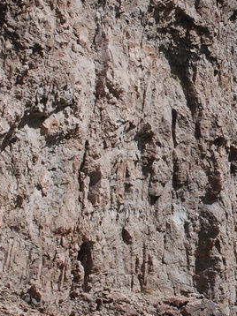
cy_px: 96
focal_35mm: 135
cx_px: 285
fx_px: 1234
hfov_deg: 10.8
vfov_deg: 14.6
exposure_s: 1/250
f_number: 8
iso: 160
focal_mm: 28
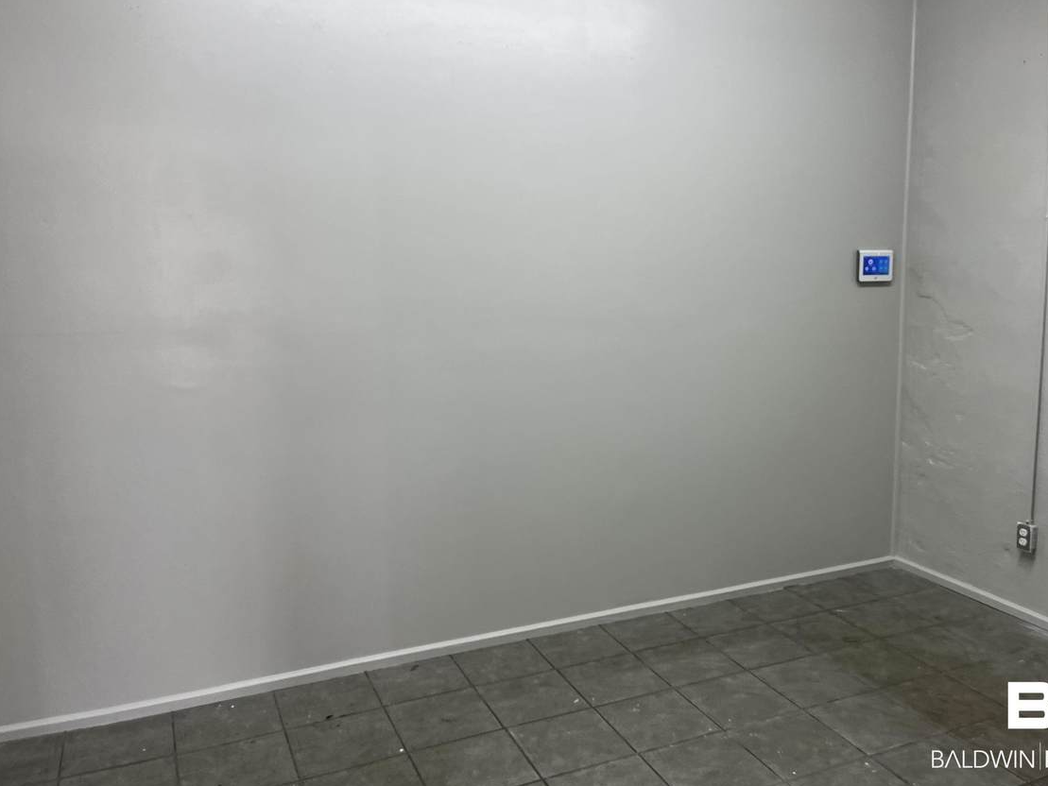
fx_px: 908
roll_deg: -1.1
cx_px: 600
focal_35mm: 30
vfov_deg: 46.8
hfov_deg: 59.7
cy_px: 360
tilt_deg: -6.8
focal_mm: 5.1
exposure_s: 1/120
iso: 125
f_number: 1.6
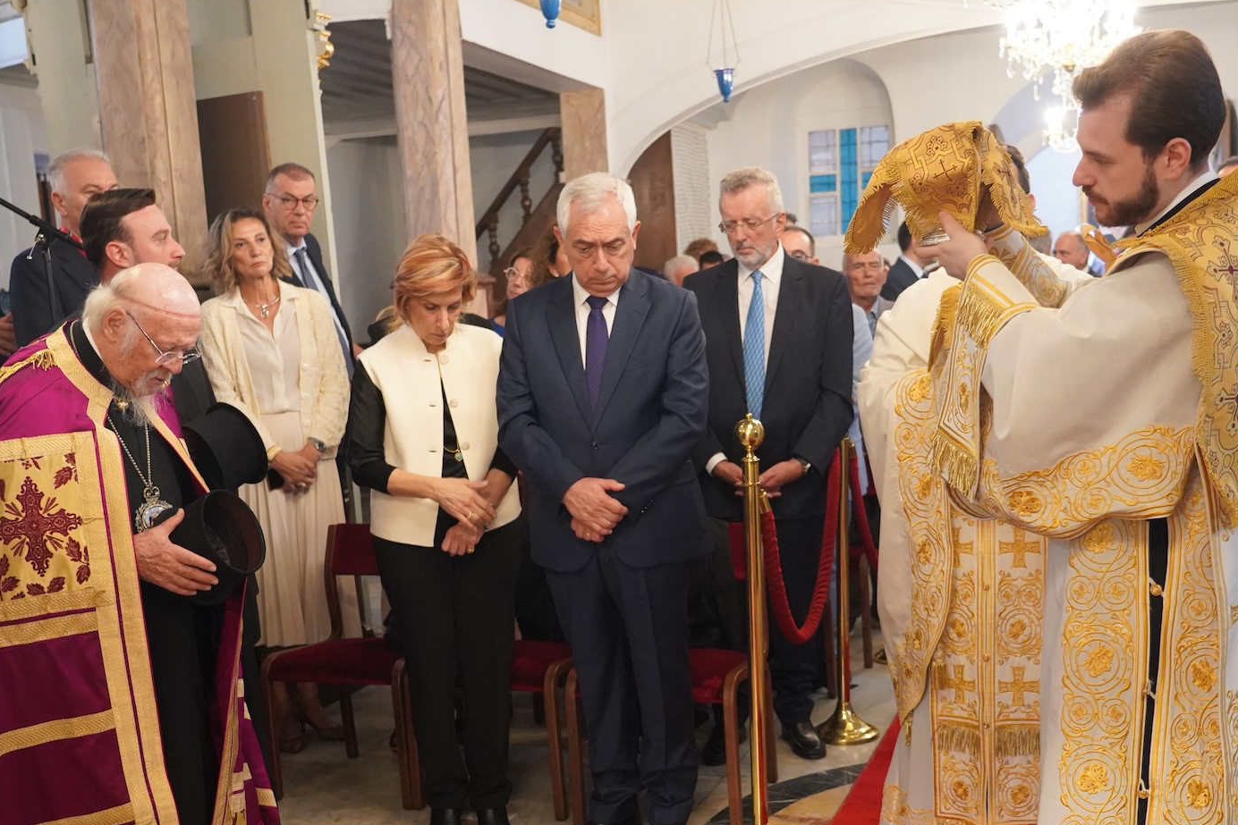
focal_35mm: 43
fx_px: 1479
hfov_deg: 45.4
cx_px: 598
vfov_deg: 31.0
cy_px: 535
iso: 6400
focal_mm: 31
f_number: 4
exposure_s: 1/160
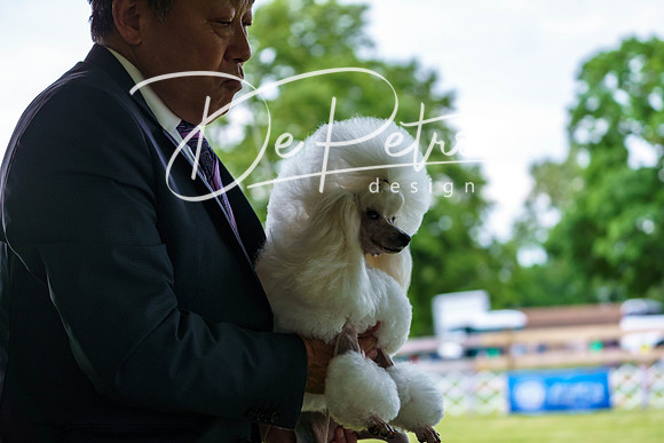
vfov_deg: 19.5
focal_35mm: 70
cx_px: 332
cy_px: 222
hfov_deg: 28.8
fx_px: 1291
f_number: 4
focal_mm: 70
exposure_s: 1/500
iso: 500
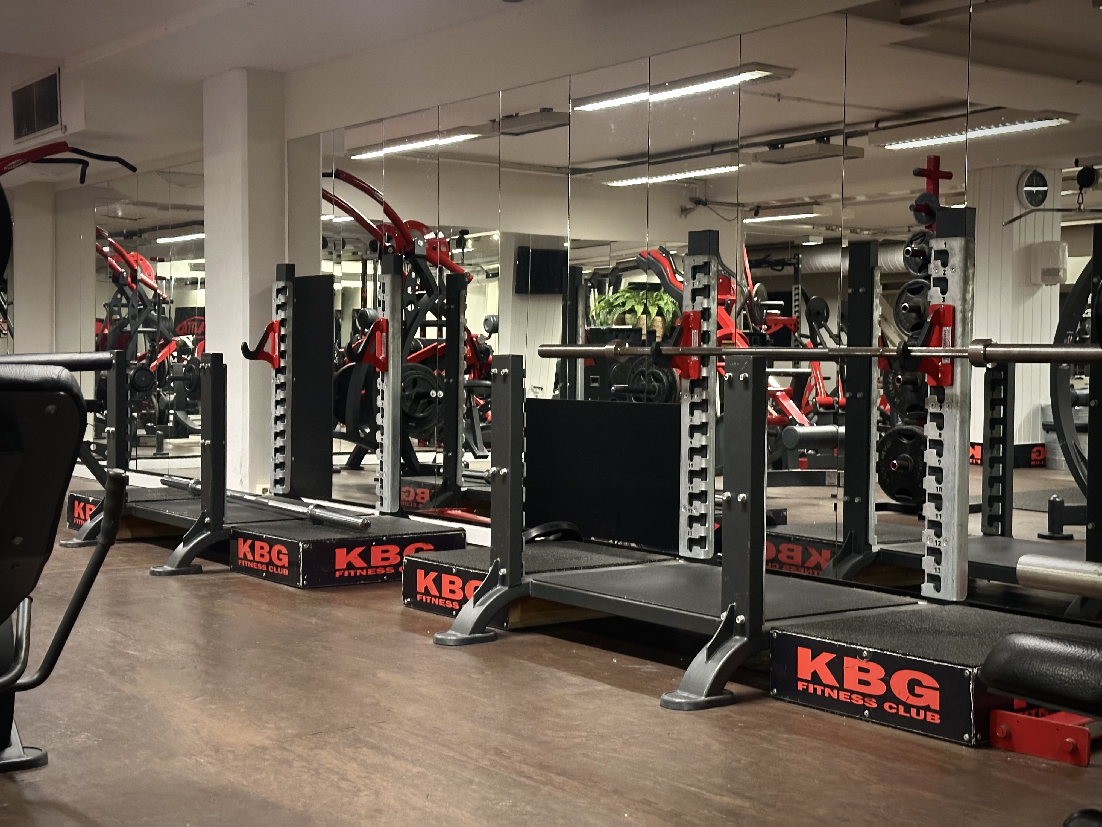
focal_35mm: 48
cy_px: 414
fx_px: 1528
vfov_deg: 30.3
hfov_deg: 39.7
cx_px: 551
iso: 500
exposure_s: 1/33
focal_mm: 6.86
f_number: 1.78
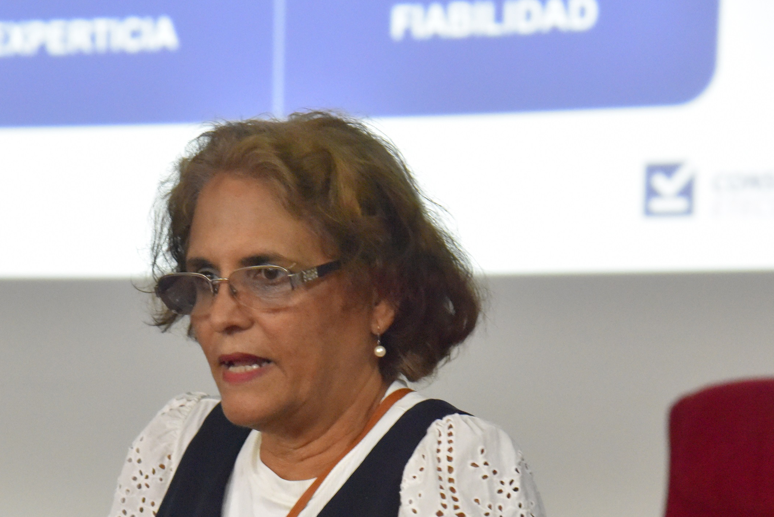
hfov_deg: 12.7
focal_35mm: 162
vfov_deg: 8.5
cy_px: 454
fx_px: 3484
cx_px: 236
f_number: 5
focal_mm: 86
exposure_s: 1/100
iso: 9000
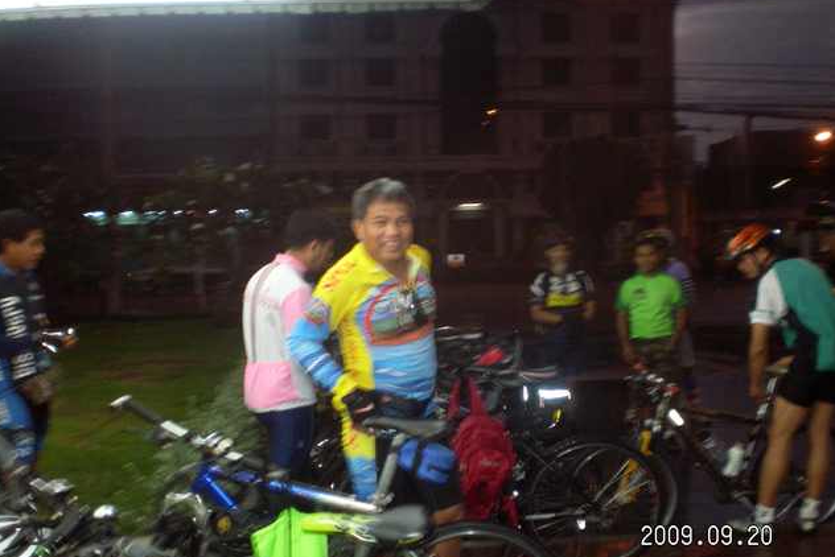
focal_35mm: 40
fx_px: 928
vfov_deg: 33.4
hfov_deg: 48.4
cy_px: 302
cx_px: 418
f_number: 3.1
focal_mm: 6.3
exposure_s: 1/30
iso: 200
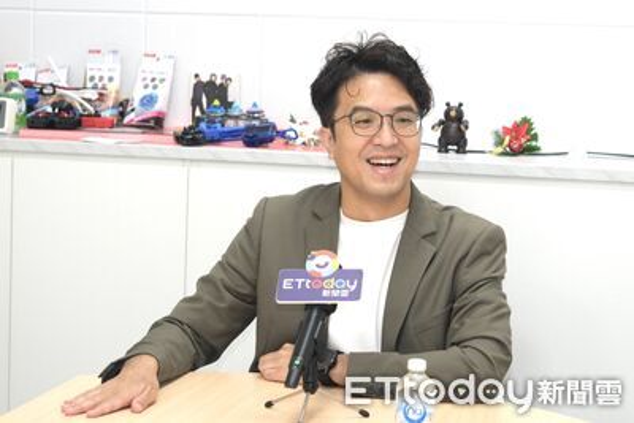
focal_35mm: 62
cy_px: 212
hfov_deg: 32.4
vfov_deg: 21.9
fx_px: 1092
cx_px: 317
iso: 1000
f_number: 2.8
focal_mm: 41.4
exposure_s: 1/200
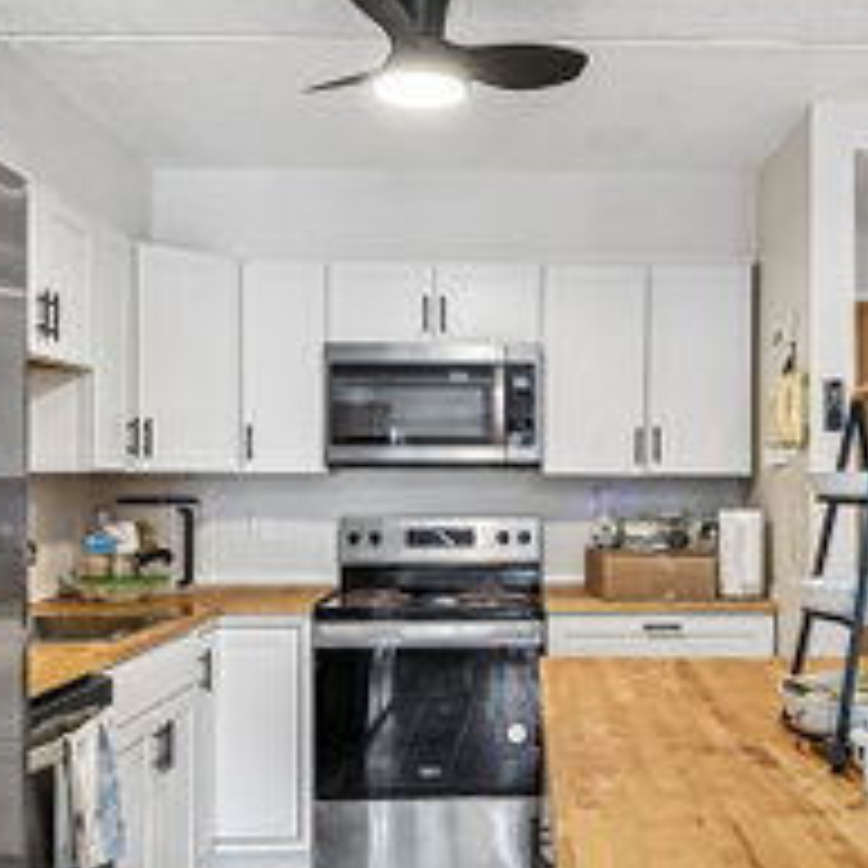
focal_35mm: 38
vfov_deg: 43.8
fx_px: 1078
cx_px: 546
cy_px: 481
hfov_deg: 43.5
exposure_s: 1/8
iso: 400
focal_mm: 18
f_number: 8
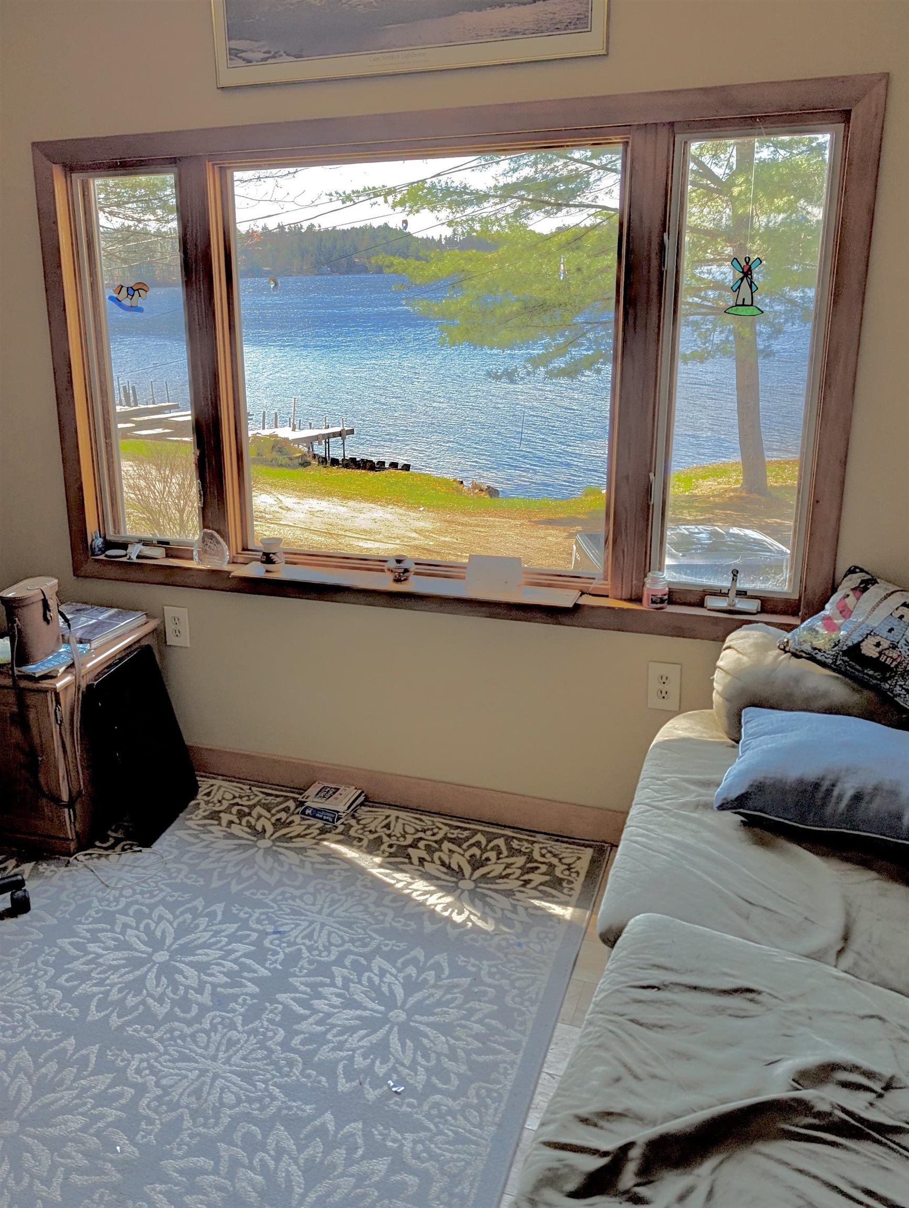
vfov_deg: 71.5
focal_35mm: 24
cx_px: 454
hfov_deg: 56.9
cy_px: 604
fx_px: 838
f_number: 1.68
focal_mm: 6.9
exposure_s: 1/242
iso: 22
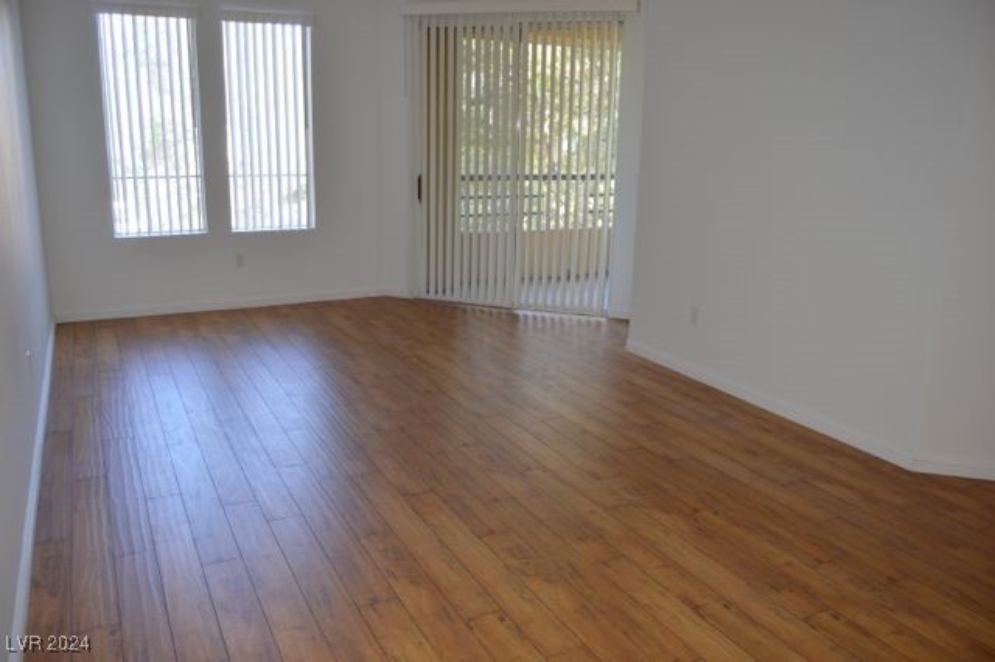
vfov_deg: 47.9
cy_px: 331
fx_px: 746
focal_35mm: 27
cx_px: 498
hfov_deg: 67.4
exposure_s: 1/100
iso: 400
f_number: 4
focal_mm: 18
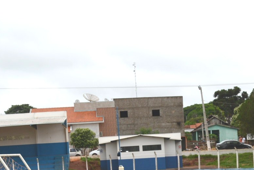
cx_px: 225
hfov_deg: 15.9
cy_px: 271
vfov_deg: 10.4
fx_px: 897
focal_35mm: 127
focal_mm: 22
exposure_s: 1/200
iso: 100
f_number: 7.1
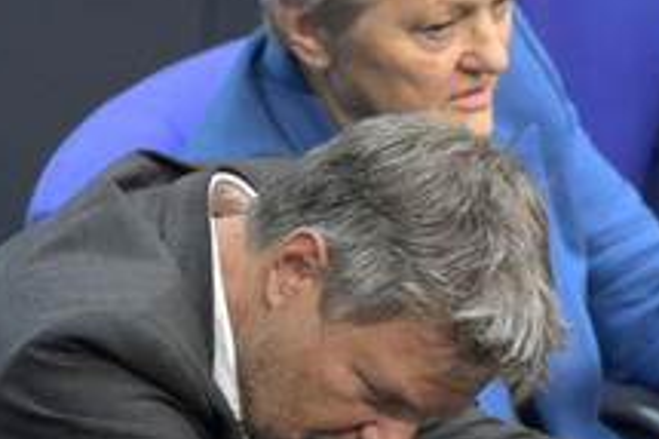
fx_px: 16114
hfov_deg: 2.3
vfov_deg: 1.6
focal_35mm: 881
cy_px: 338
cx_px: 455
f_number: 5.6
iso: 8000
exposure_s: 1/320
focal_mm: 420
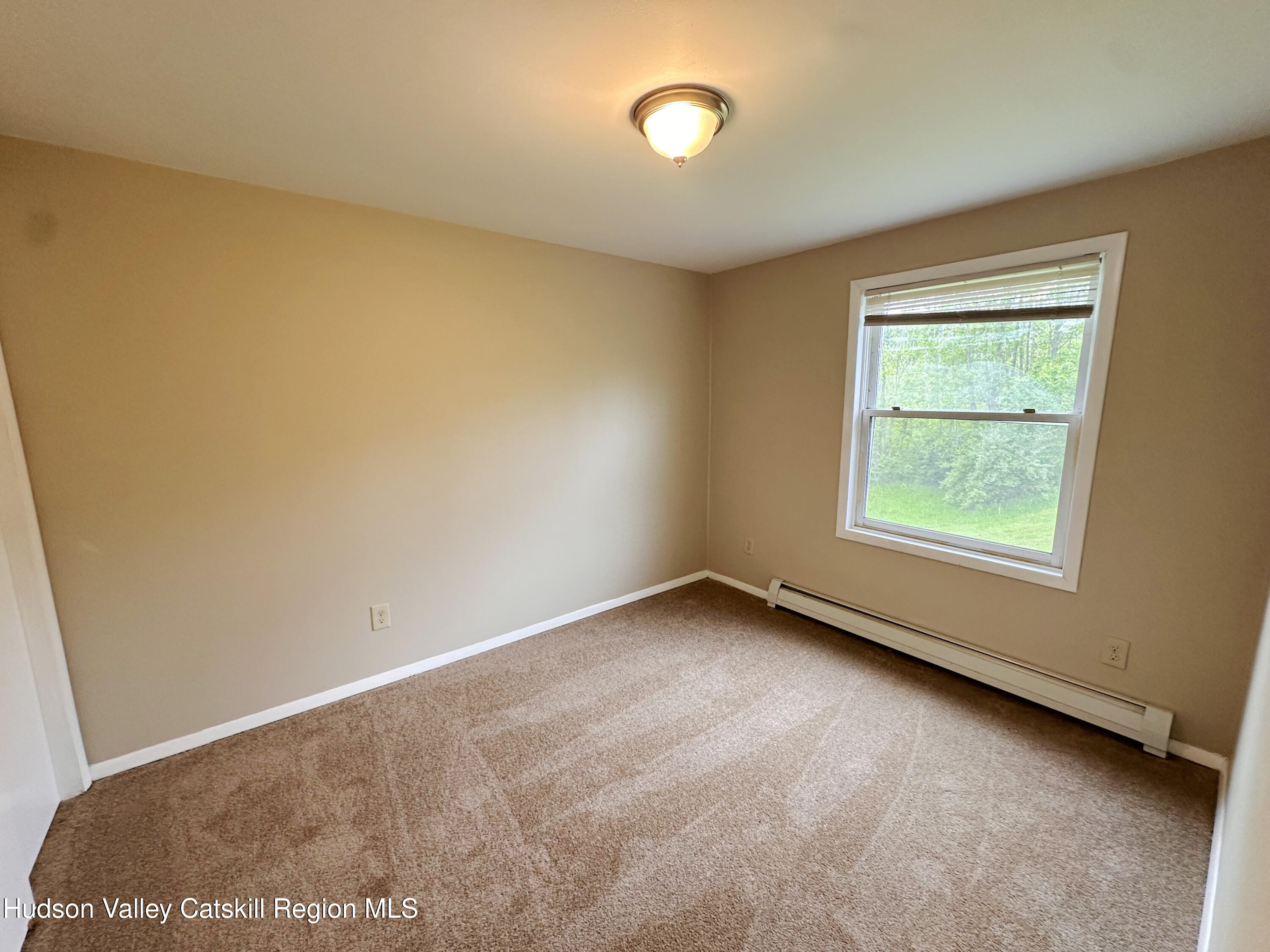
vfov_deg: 85.7
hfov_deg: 102.1
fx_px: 514
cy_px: 476
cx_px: 635
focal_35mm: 14
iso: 200
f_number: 2.2
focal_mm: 2.22
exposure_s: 1/120
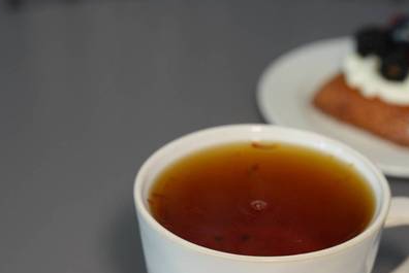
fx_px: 944
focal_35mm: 83
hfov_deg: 24.4
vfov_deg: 16.4
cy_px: 218
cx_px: 241
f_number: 4
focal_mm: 50
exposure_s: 1/160
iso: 1250
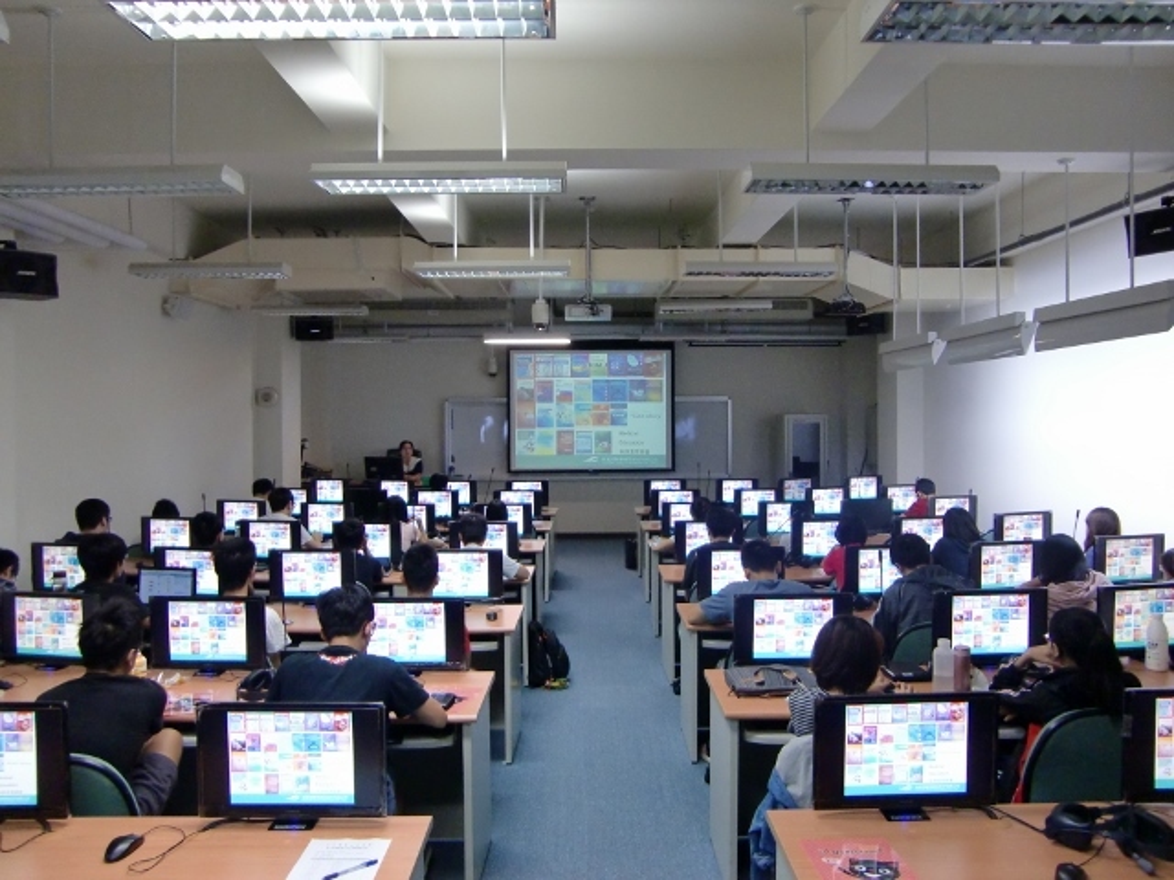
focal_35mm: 28
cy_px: 440
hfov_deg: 63.4
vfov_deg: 49.7
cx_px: 587
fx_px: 950
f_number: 2.6
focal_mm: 4.9
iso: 320
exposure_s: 1/60
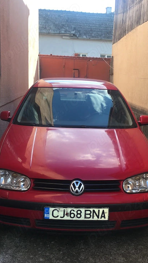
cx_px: 83
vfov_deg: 47.4
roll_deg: -0.6
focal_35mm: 43
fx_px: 300
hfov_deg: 27.7
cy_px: 130
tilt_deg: -11.1
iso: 25
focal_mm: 4.15
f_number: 2.2
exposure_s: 1/207
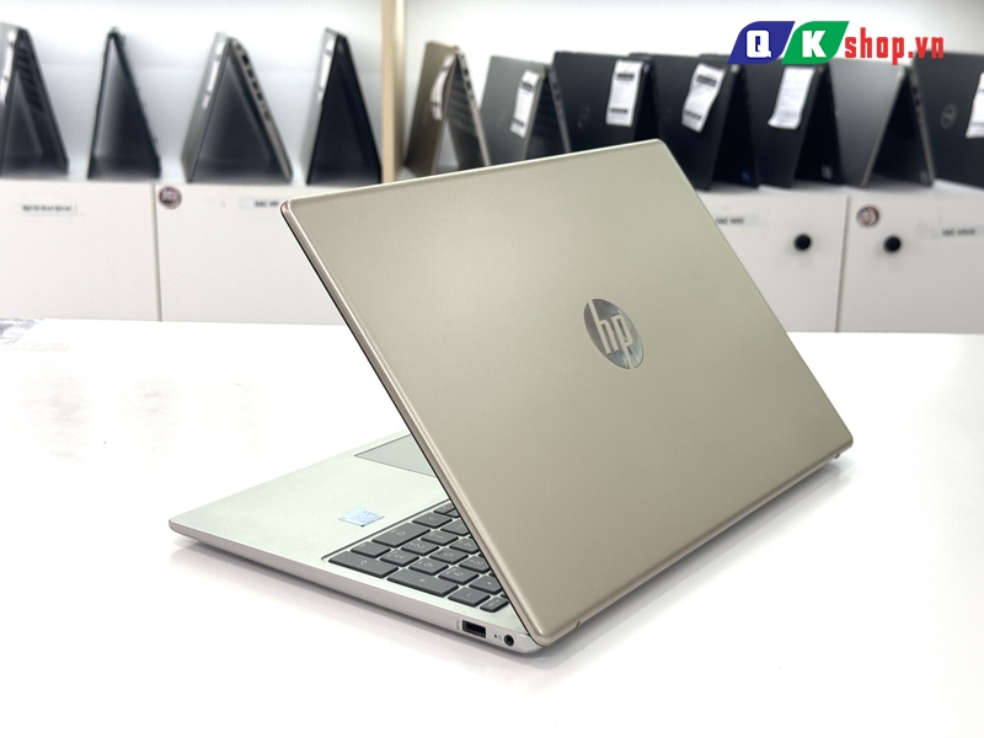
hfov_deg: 39.7
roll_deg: -0.3
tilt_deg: -16.1
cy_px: 369
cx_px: 492
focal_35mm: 48
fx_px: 1364
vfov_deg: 30.3
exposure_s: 1/176
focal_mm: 6.76
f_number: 1.78
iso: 64
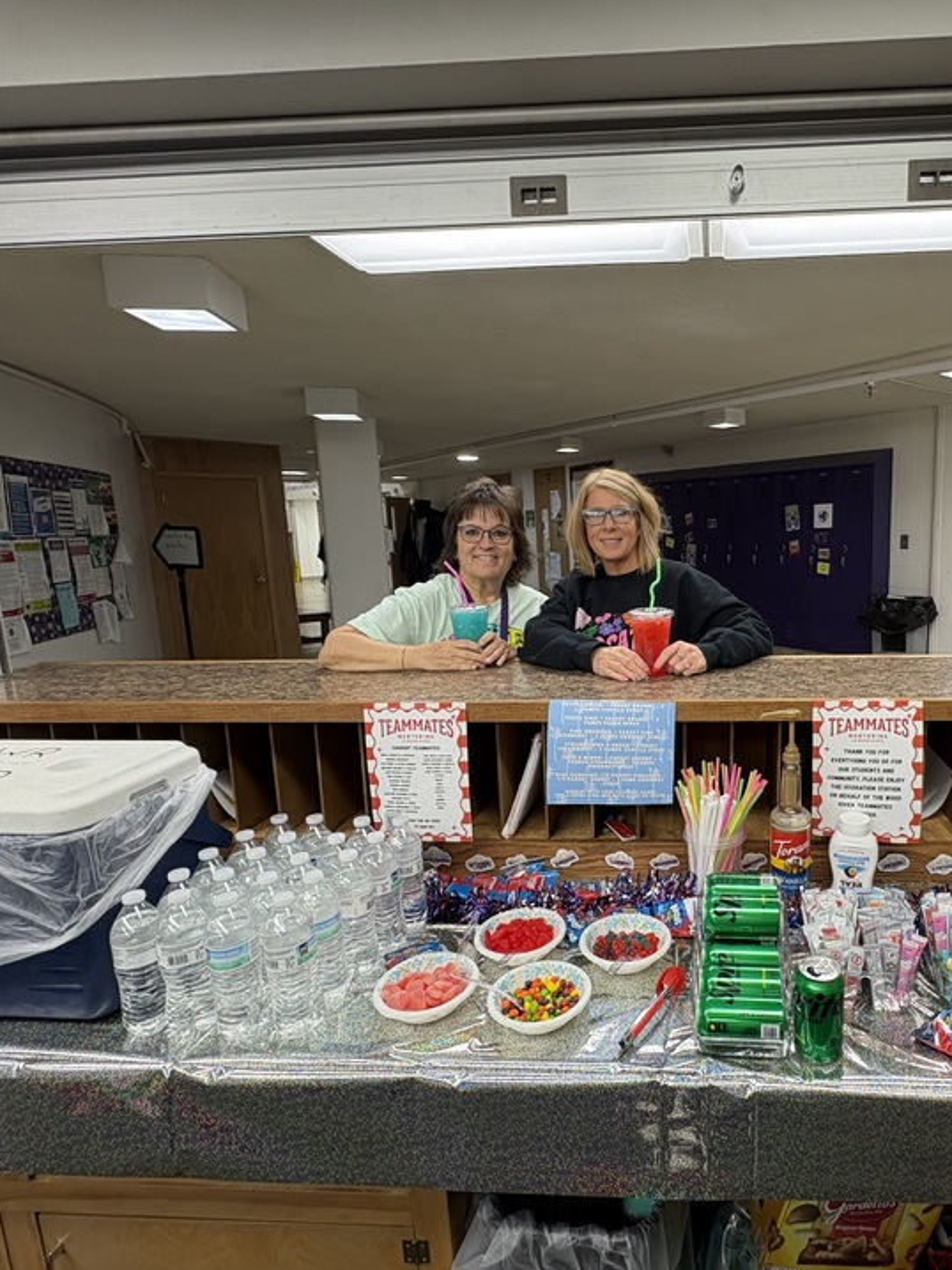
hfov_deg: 63.3
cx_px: 678
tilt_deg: -9.8
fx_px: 733
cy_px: 654
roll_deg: +1.5
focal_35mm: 20
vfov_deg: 81.7
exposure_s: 1/60
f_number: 2.2
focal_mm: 2.22
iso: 200
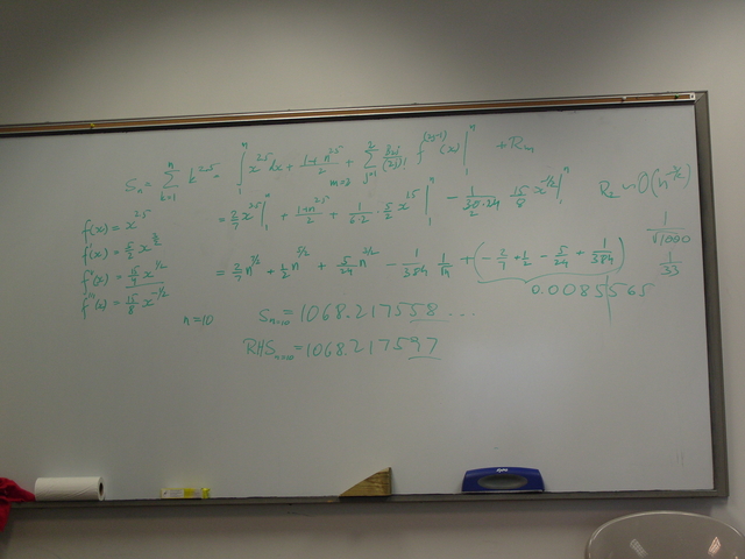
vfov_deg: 25.2
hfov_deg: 33.2
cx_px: 372
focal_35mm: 58
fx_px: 1248
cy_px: 280
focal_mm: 13
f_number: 3.2
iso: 120
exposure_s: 1/60
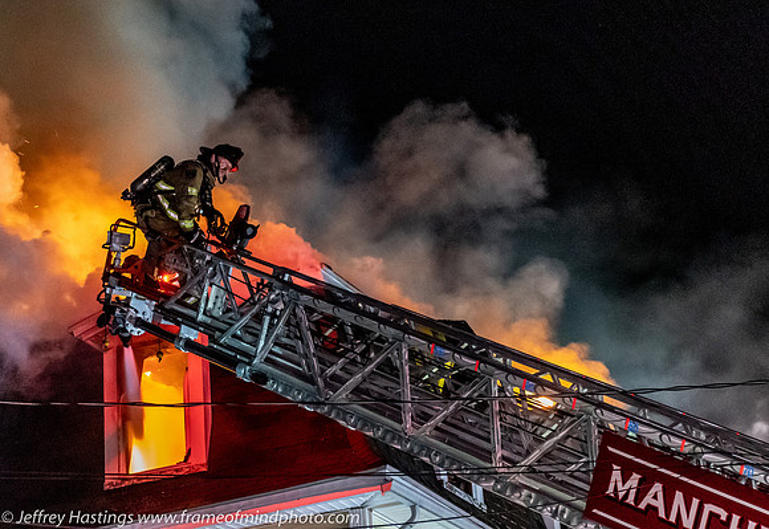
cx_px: 391
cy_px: 260
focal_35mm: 112
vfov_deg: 12.5
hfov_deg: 18.2
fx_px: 2407
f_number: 4.5
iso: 25600
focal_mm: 70
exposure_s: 1/50
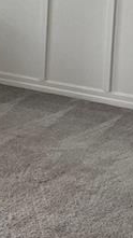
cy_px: -34
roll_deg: -0.8
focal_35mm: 154
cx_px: -196
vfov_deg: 13.6
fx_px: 967
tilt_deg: -7.8
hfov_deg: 7.3
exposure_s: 1/109
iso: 80
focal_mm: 5.1
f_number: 1.6
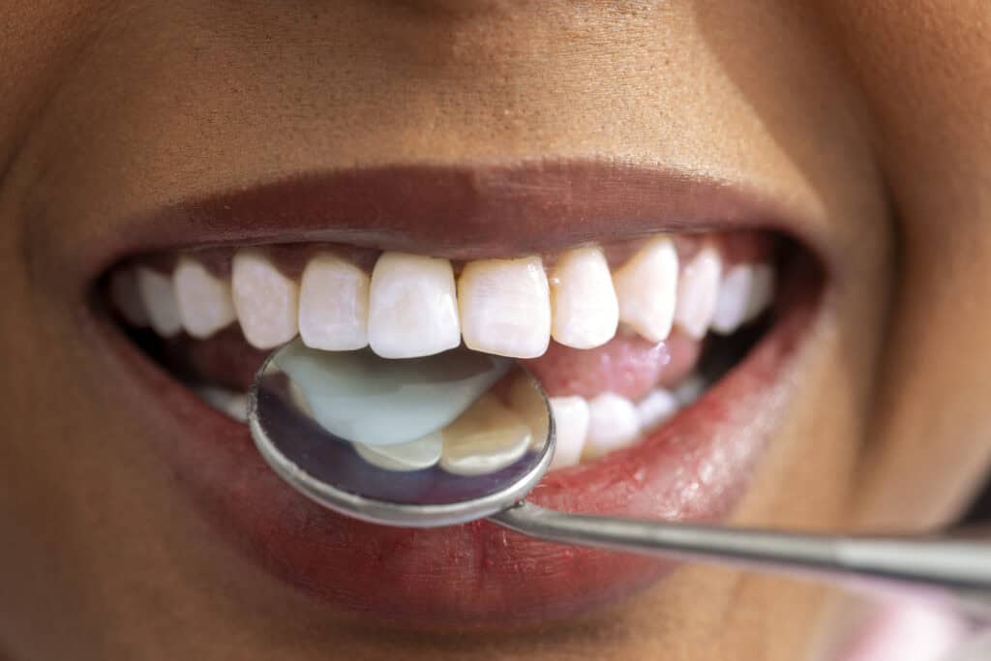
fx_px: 2478
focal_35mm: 90
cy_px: 330
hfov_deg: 22.6
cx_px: 496
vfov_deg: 15.2
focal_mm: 90
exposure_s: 1/200
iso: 800
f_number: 10
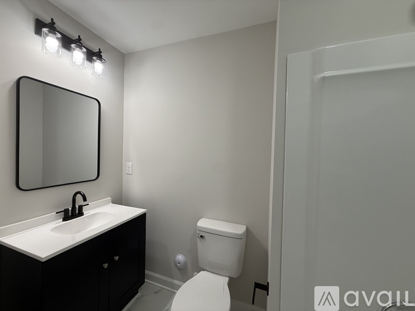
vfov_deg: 85.7
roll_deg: -1.7
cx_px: 208
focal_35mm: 14
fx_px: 168
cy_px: 156
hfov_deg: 102.1
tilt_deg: +0.1
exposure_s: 1/120
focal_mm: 2.22
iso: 80
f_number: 2.2
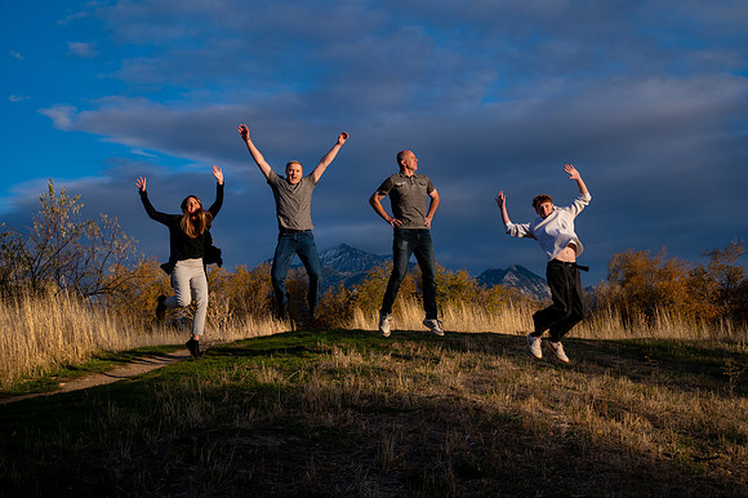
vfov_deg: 21.9
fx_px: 1287
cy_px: 249
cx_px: 374
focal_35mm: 62
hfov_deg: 32.4
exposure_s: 1/320
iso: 400
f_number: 13
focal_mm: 62
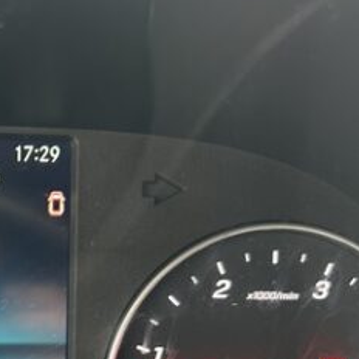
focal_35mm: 76
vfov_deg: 21.7
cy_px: 382
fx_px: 892
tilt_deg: -33.1
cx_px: -56
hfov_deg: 21.4
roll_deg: -1.2
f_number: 1.5
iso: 160
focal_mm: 5.7
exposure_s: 1/56
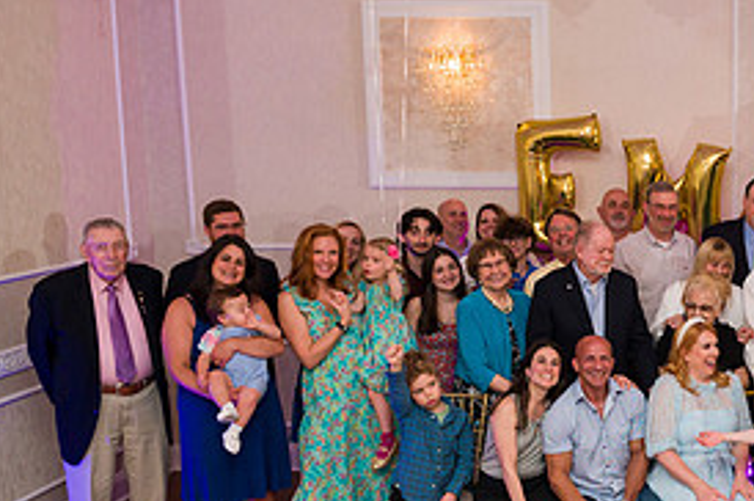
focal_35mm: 55
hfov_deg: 33.5
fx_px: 1151
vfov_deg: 24.5
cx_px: 737
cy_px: 303
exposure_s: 1/200
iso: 1250
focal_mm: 26
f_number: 5
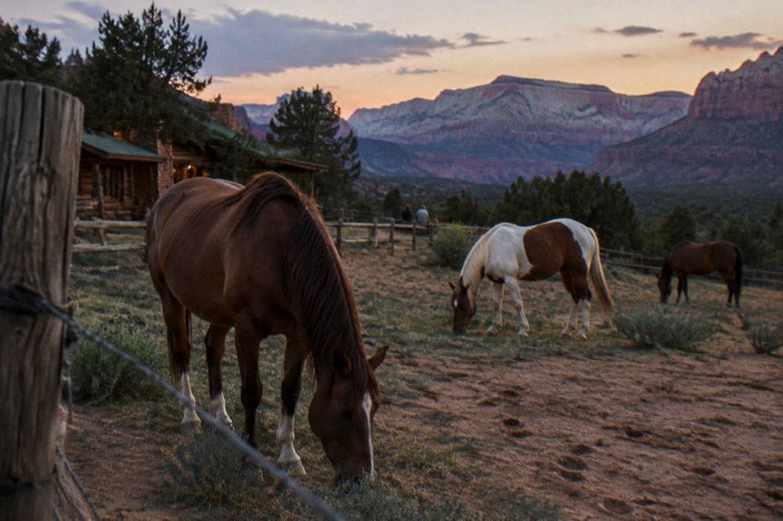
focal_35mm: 64
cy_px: 260
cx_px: 392
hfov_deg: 31.4
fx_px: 1391
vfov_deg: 21.2
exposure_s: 1/40
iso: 5000
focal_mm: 64
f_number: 5.6
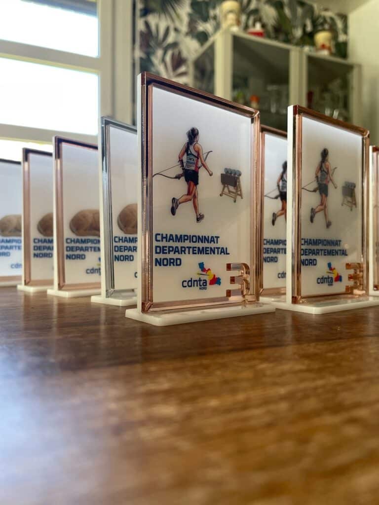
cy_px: 252
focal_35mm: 26
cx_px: 190
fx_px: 380
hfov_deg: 53.1
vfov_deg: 67.3
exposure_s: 1/100
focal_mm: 4.2
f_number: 1.6
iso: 125
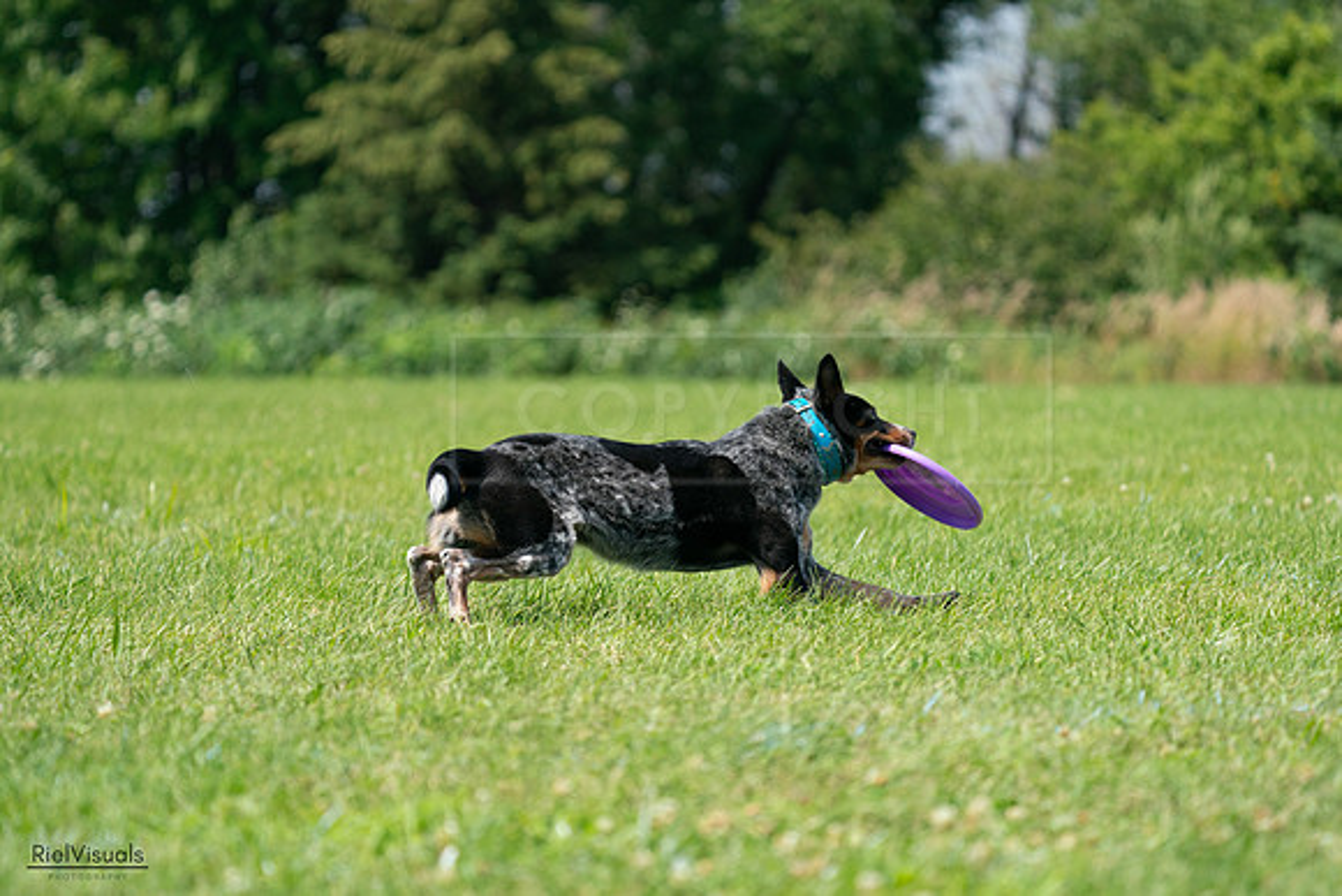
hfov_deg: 8.6
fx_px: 8911
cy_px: 448
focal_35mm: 239
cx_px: 671
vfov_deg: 5.8
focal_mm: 239
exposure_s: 1/4000
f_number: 5.6
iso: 1000
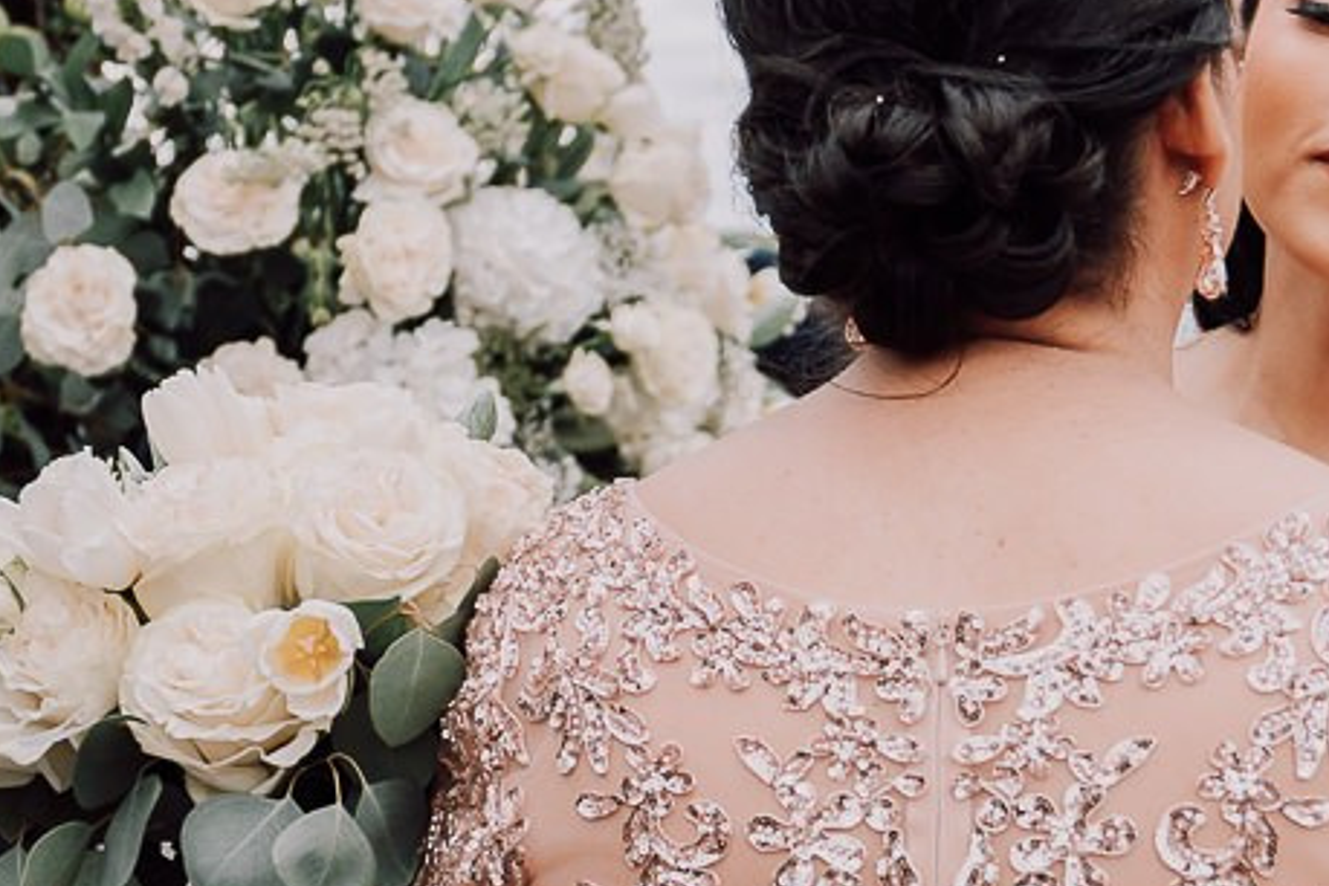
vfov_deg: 12.8
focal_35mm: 107
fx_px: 3950
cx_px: 568
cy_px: 659
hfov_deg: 19.1
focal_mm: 24
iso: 250
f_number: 2.8
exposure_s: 1/320
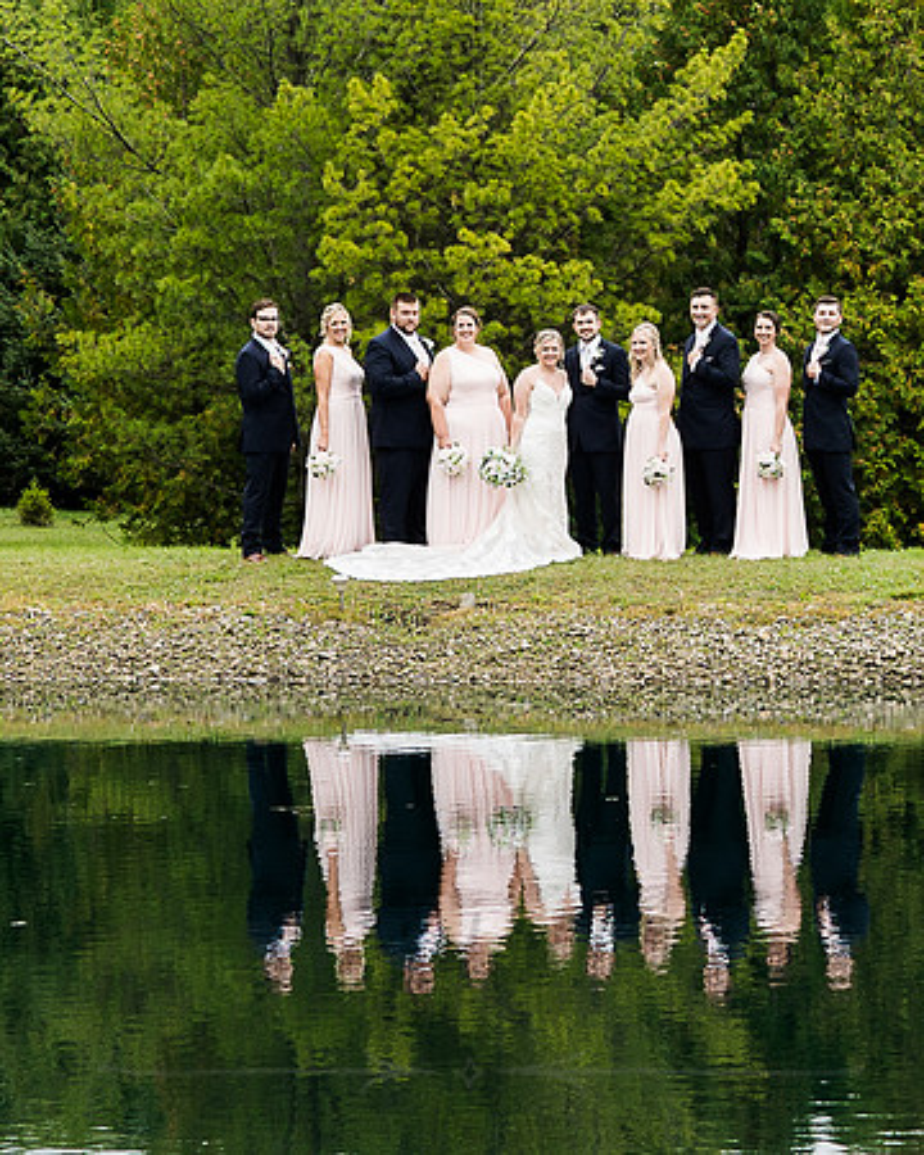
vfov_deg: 12.5
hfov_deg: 10.1
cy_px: 341
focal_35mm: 153
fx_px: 5247
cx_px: 621
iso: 100
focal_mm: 28
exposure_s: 1/125
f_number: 5.6
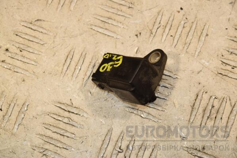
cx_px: 118
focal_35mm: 158
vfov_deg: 8.7
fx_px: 1037
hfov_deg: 13.0
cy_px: 79
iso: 800
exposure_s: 1/200
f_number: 9
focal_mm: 105
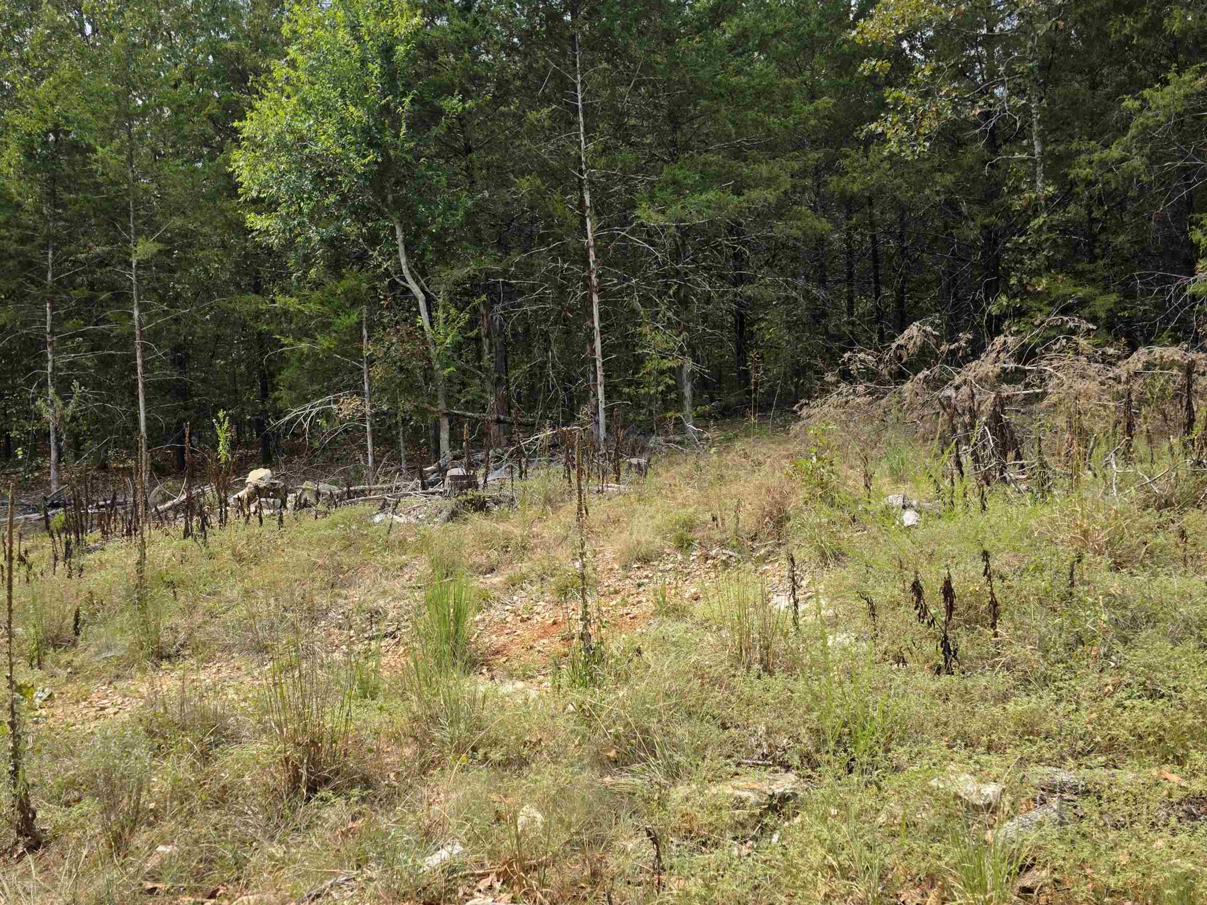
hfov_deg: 60.0
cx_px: 620
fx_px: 1046
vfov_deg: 46.7
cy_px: 415
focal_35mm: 30
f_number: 1.7
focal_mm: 6.3
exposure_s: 1/3126
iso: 80
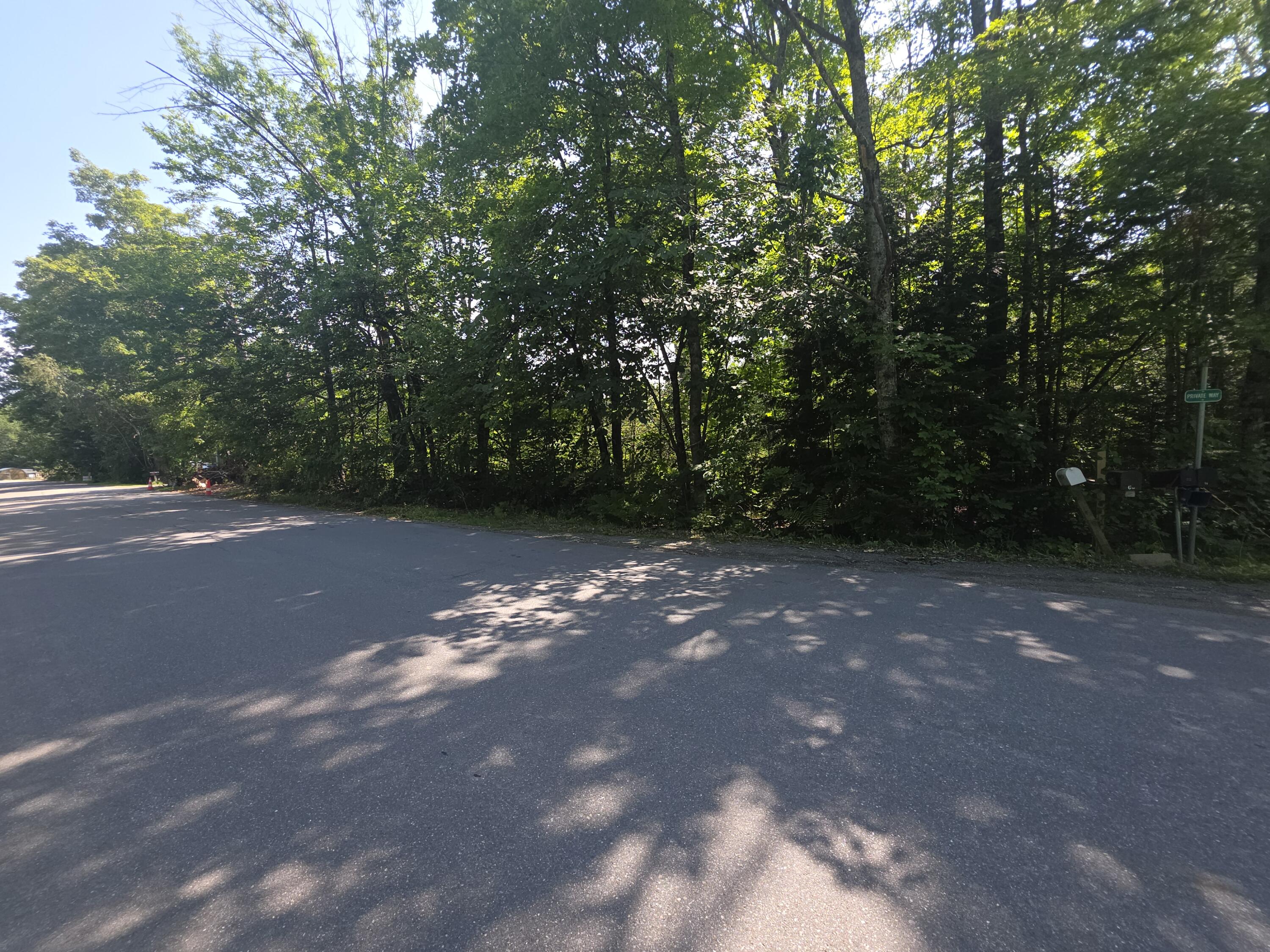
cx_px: 635
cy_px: 476
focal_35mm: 13
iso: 20
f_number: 1.9
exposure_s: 1/262
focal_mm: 2.2
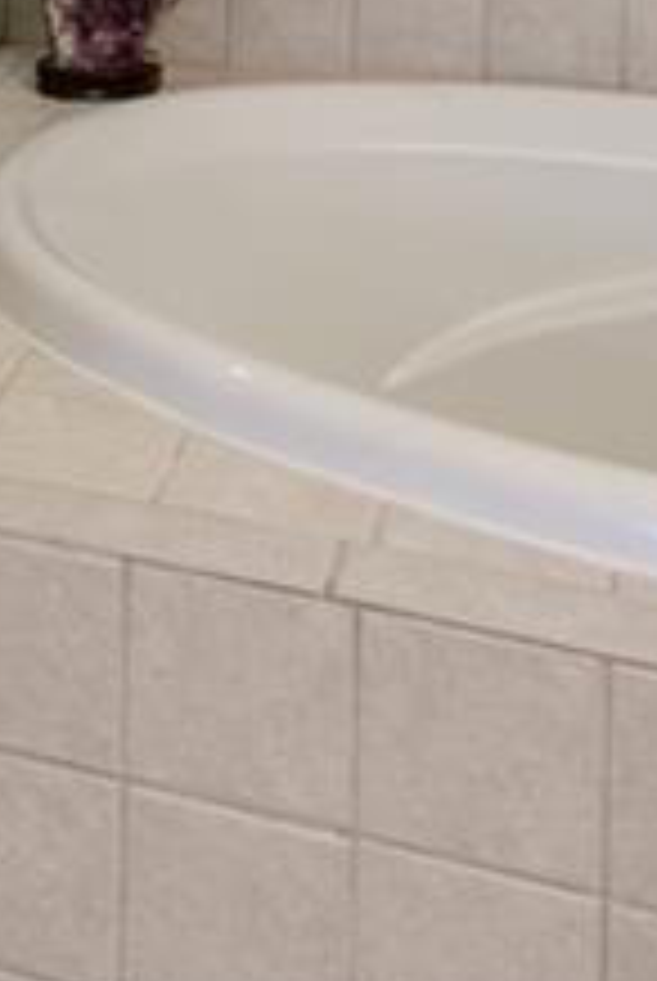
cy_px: -518
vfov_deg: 22.0
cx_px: -216
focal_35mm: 75
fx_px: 2046
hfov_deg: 17.1
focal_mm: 16
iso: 400
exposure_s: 1/25
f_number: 8
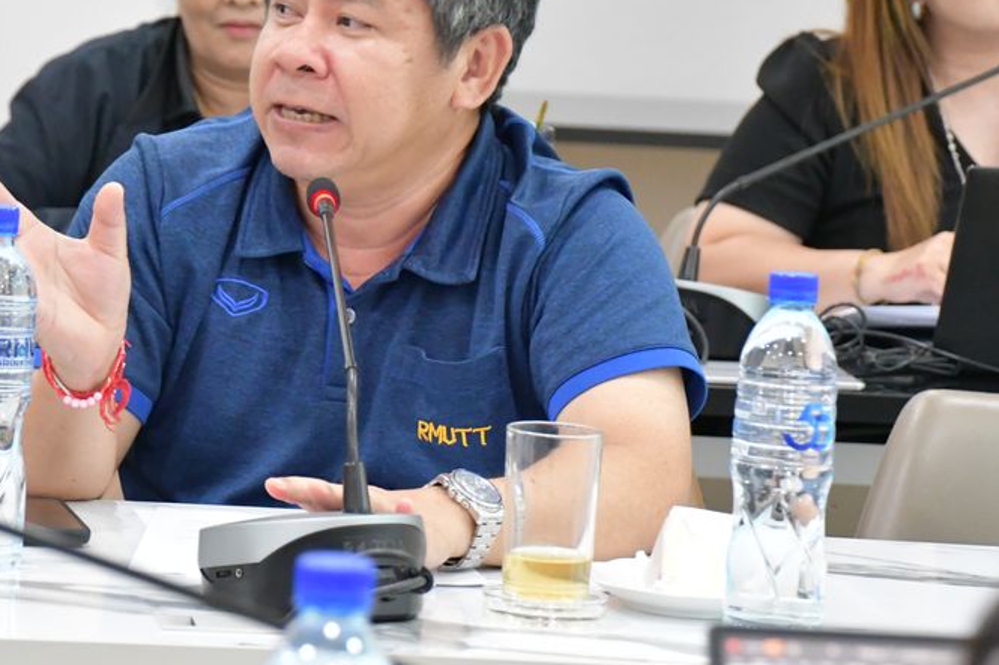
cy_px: 205
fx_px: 5770
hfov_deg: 9.9
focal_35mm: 208
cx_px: 355
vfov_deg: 6.6
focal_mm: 90
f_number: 5.3
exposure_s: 1/125
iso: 8000
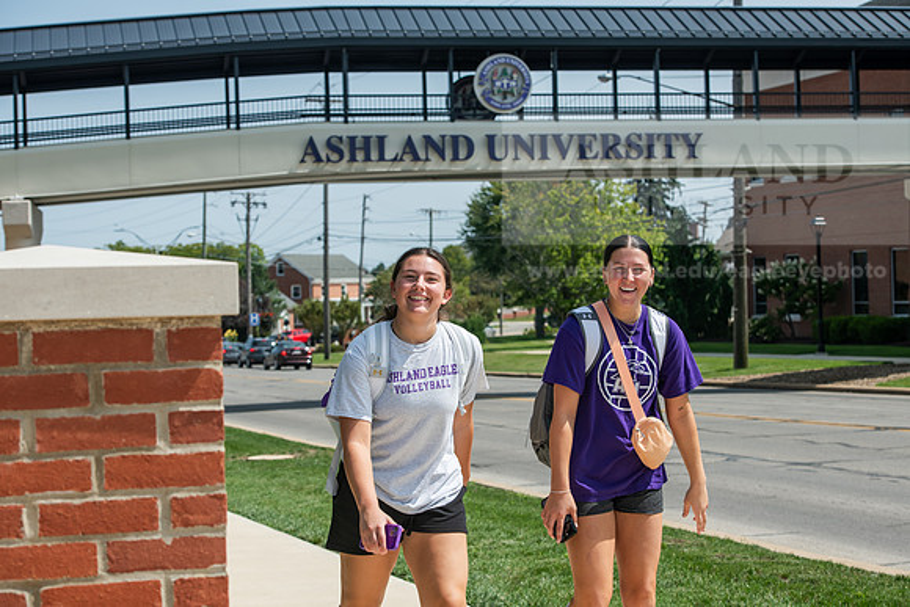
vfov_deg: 19.5
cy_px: 304
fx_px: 1770
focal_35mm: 70
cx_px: 455
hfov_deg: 28.8
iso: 160
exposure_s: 1/640
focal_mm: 70
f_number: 7.1
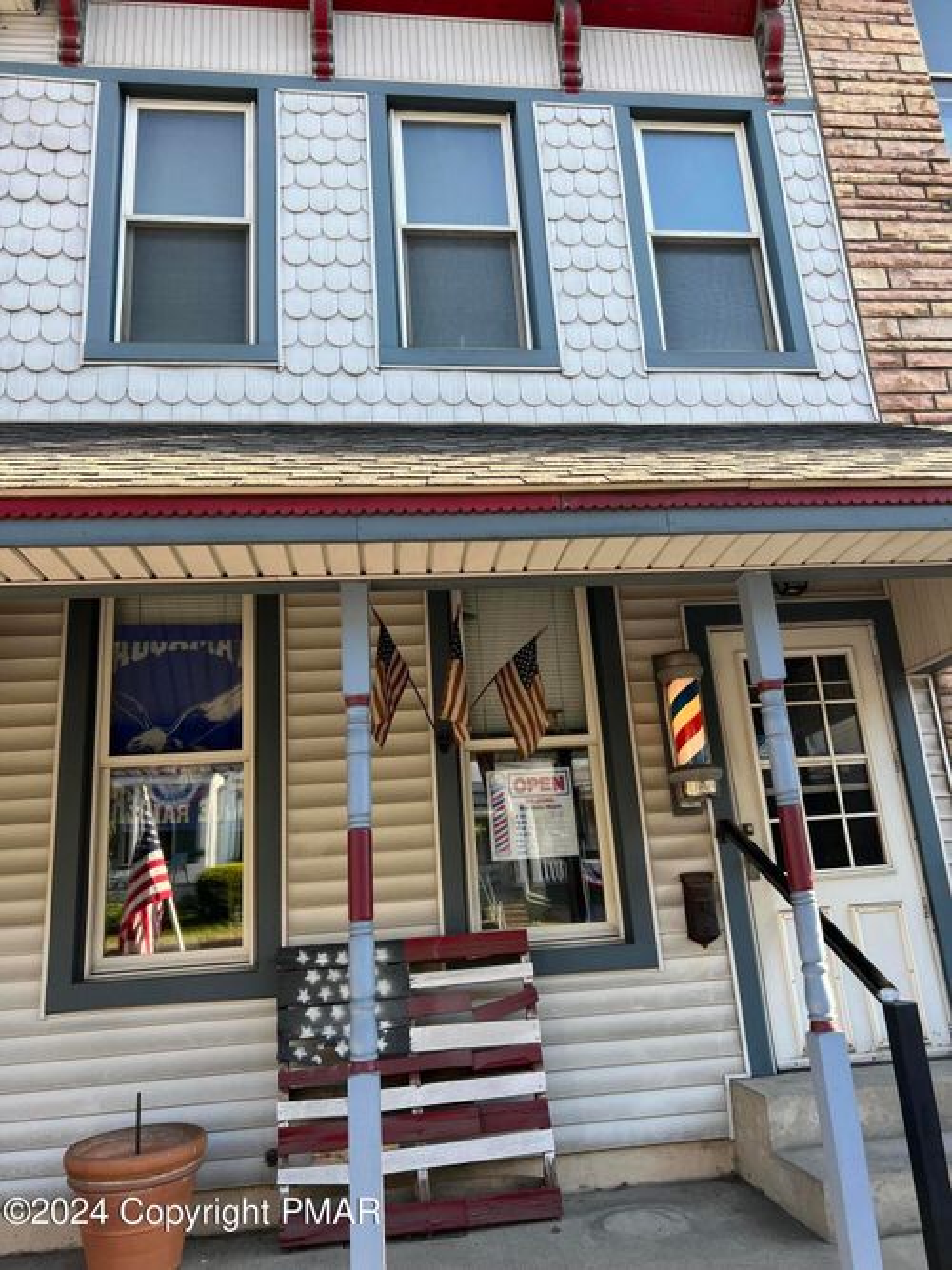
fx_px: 954
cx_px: 476
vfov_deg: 67.3
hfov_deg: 53.0
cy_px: 635
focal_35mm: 26
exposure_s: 1/493
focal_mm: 5.7
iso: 50
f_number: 1.5
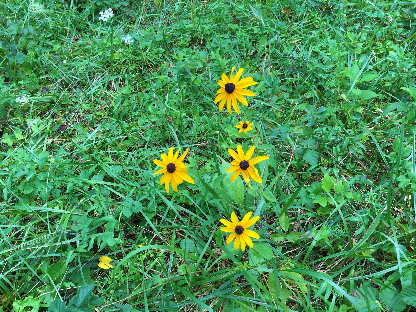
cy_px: 156
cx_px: 208
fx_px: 349
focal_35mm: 29
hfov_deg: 61.7
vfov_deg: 48.2
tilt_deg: -43.0
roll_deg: +1.6
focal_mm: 4.15
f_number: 2.2
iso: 25
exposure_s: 1/342
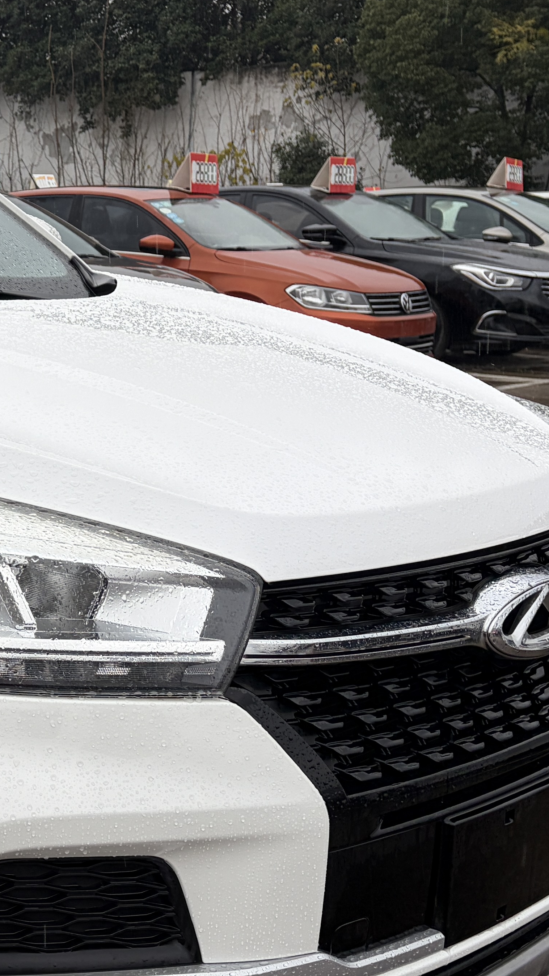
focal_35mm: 60
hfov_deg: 18.3
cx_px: -215
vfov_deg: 34.8
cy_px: 550
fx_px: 1553
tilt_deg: -11.1
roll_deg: +0.4
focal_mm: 5.96
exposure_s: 1/254
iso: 40
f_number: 1.6
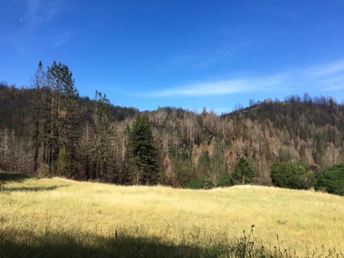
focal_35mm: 29
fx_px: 288
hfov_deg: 61.7
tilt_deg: +5.8
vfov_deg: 48.2
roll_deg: -0.5
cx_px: 172
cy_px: 129
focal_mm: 4.15
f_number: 2.2
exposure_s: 1/1374
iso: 25
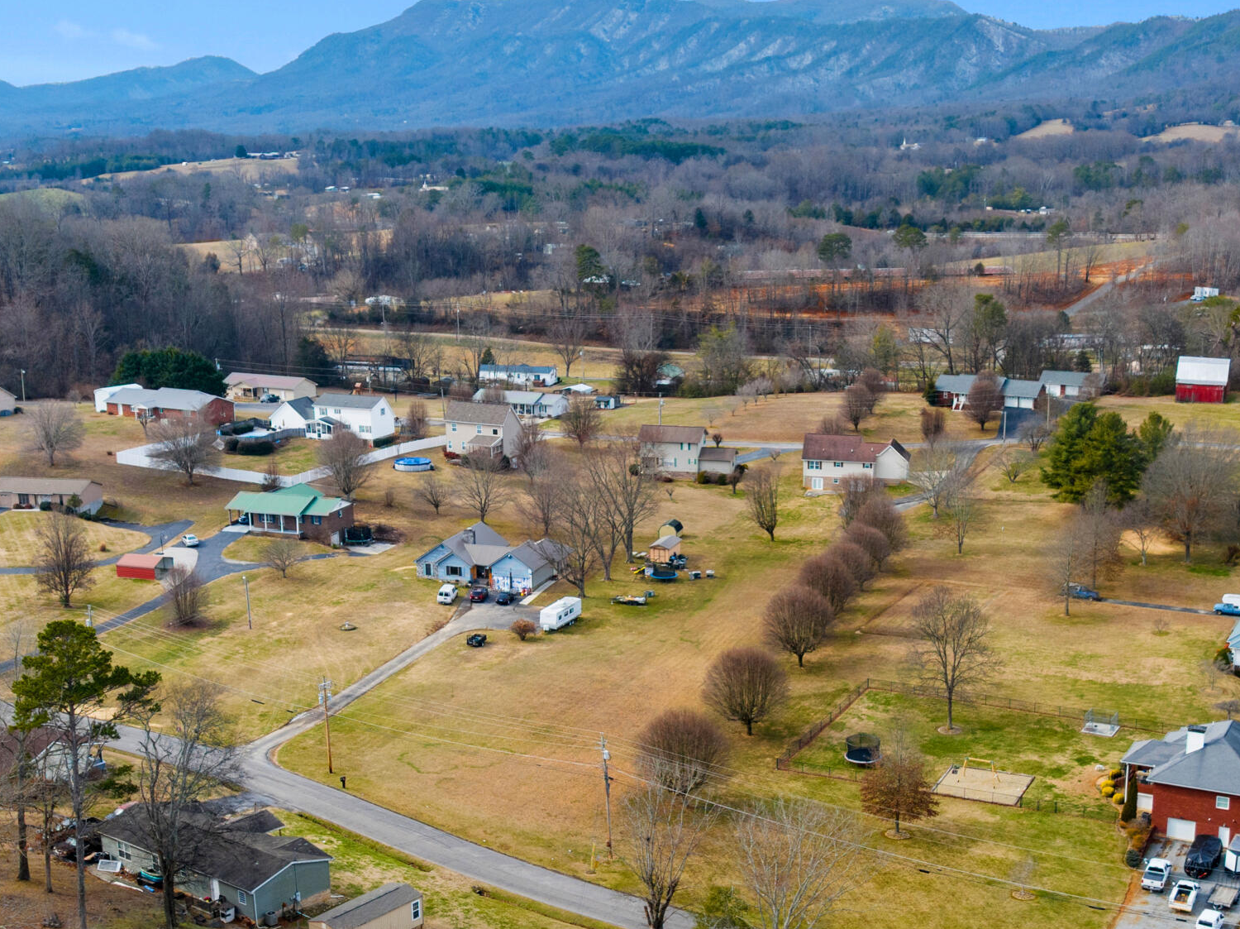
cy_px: 695
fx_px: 1718
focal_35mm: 48
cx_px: 665
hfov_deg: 39.7
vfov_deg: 29.8
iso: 230
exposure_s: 1/1000
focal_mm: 12.29
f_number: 2.8
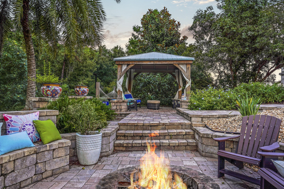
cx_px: 156
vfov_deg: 53.1
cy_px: 92
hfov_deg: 73.6
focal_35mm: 24
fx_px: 189
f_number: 6.3
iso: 200
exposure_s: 1/13
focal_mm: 17
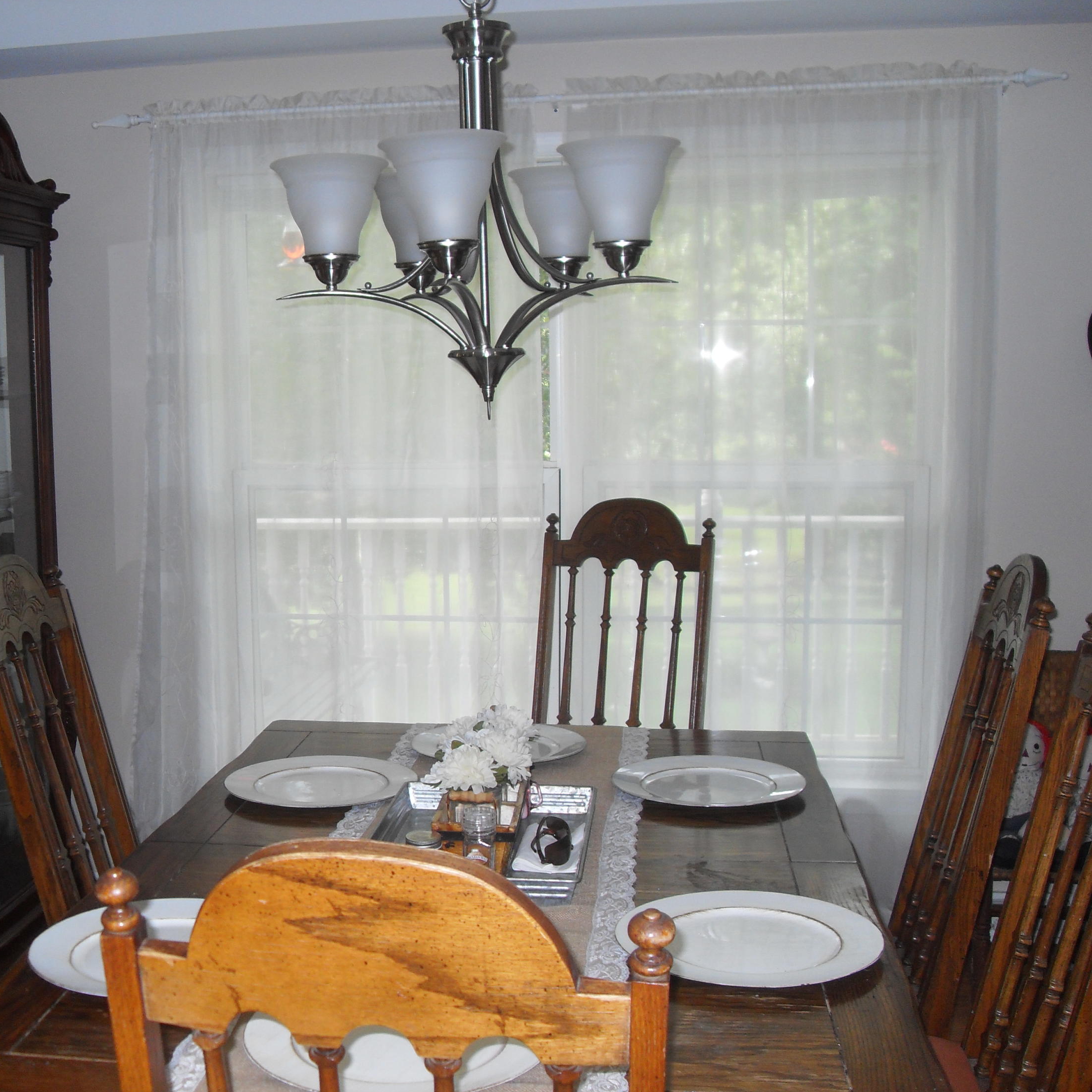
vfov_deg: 40.9
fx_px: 1463
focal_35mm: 41
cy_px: 556
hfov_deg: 40.7
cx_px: 431
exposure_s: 1/45
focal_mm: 6.3
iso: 100
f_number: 2.8
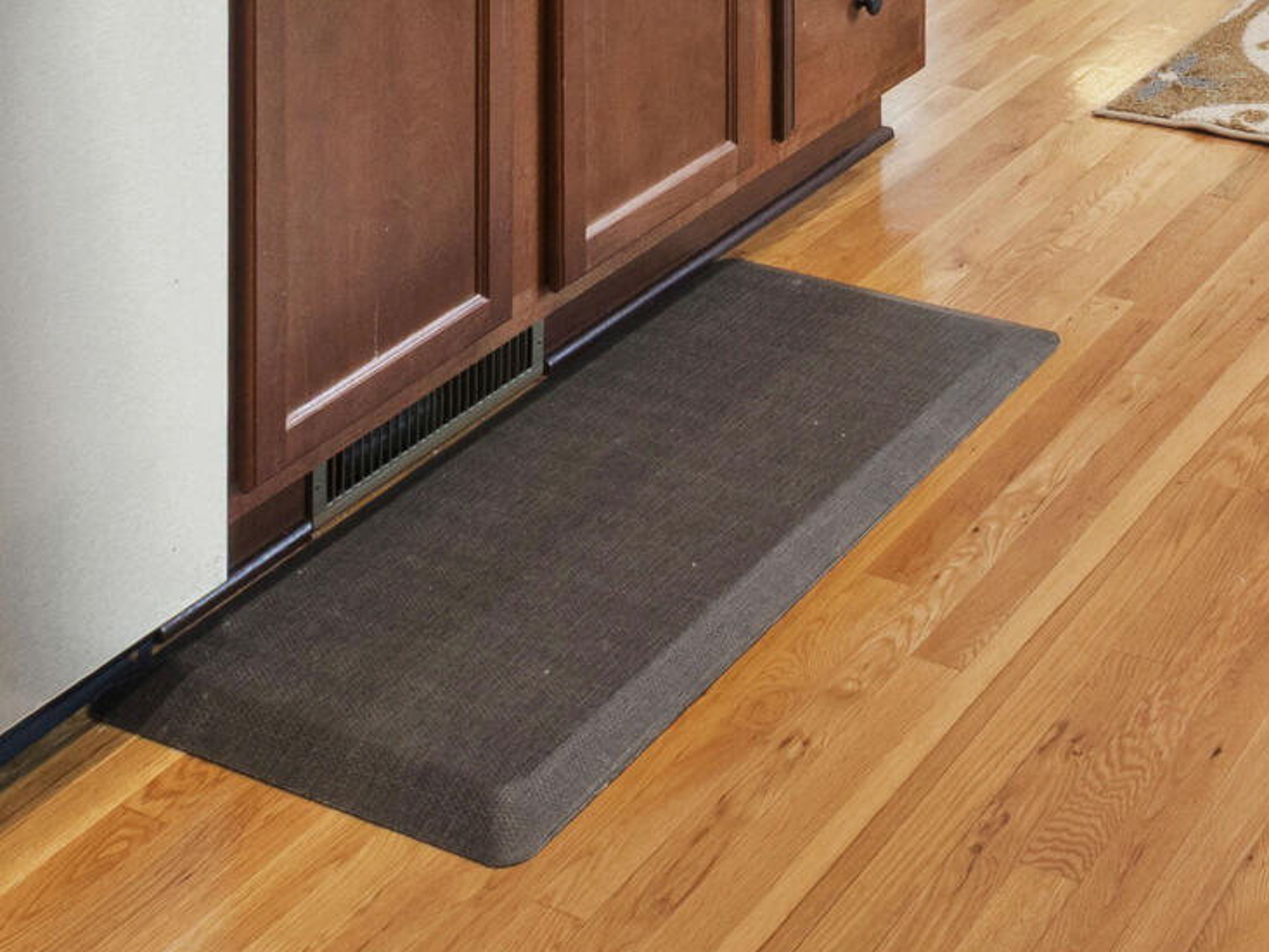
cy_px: -775
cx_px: 1323
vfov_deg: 18.9
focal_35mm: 59
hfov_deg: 30.0
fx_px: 2163
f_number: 8
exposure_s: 1/2
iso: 100
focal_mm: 10
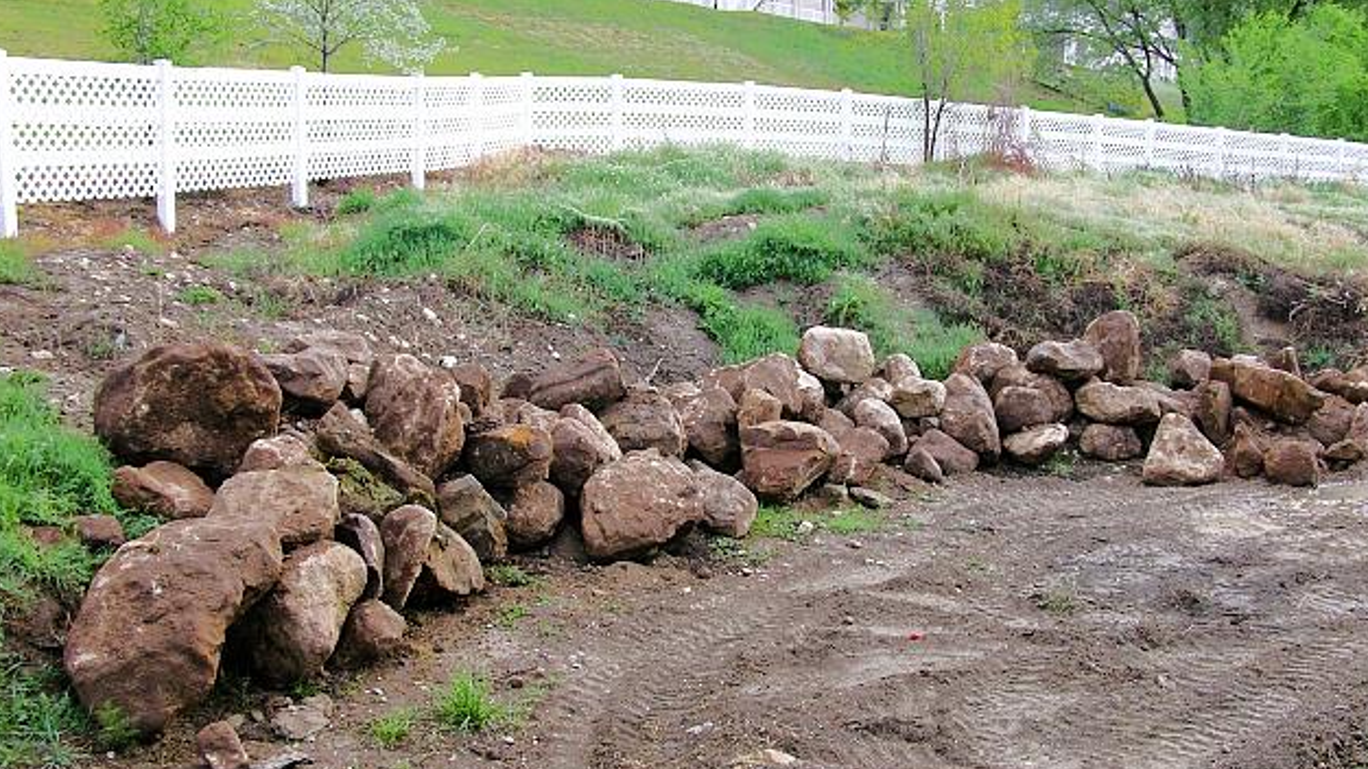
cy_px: 415
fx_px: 1415
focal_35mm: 39
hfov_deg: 51.6
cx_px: 688
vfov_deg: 30.4
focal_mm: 8.9
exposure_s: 1/75.9
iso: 50
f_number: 4
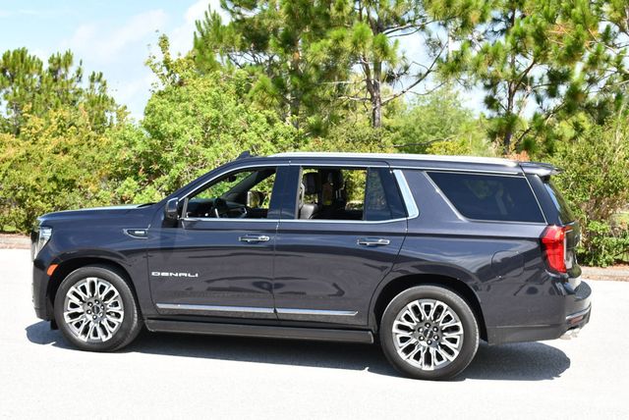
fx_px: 1049
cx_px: 314
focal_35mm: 60
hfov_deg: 33.4
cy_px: 210
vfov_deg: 22.7
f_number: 7.1
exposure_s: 1/250
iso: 200
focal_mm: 30
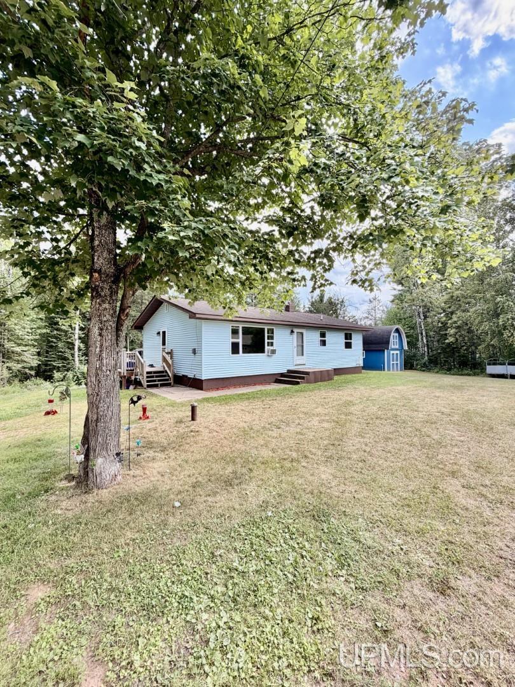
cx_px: 258
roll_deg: -0.9
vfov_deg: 102.1
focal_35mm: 14
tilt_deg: +1.0
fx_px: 278
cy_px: 344
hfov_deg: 85.7
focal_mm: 2.22
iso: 64
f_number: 2.2
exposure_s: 1/502
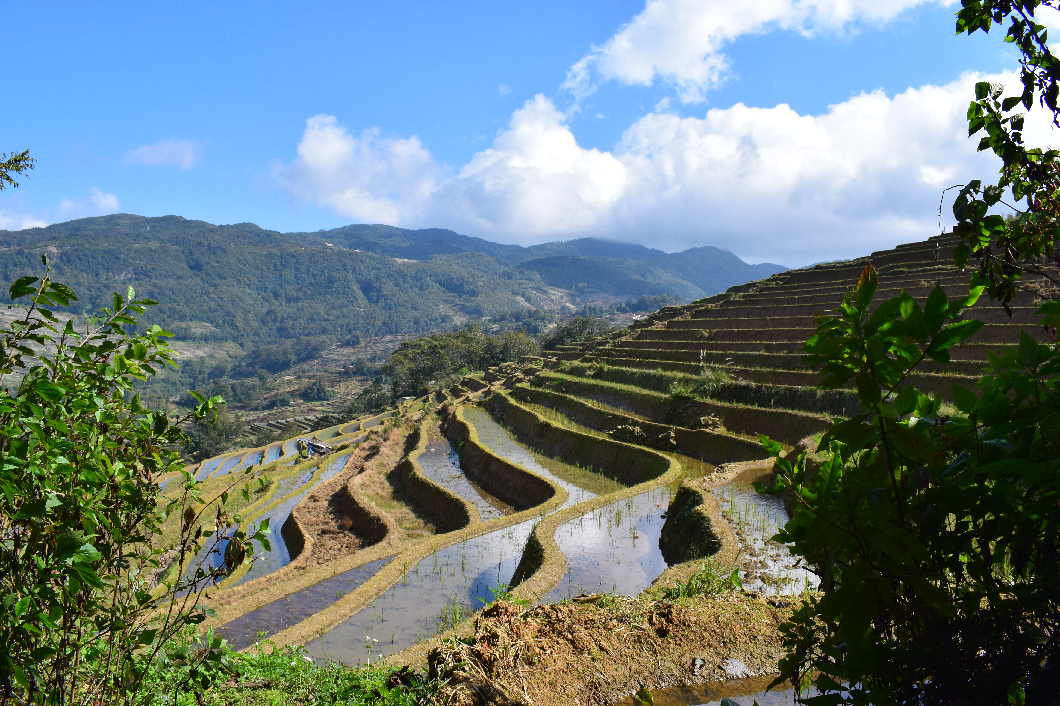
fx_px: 883
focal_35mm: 30
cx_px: 530
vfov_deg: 43.6
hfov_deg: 61.9
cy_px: 353
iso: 320
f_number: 11
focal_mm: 20
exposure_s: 1/500
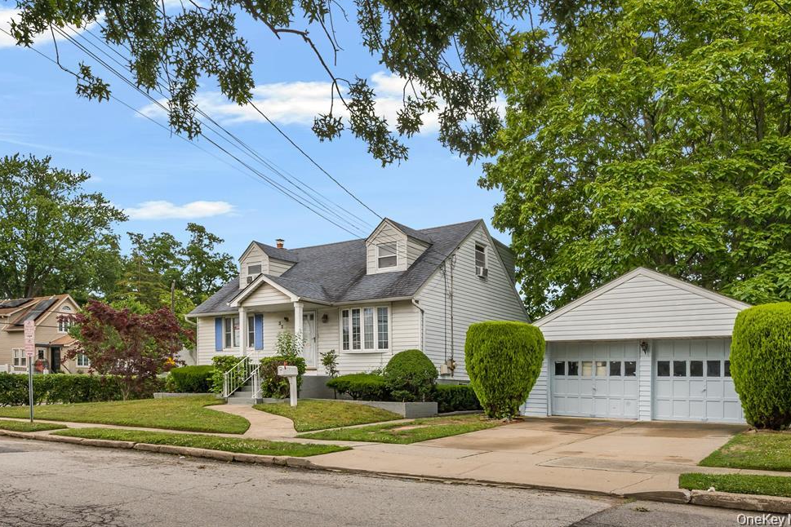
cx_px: 402
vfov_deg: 63.1
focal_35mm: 20
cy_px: 252
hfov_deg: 85.3
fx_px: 429
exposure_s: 1/125
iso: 500
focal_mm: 18.5
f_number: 20
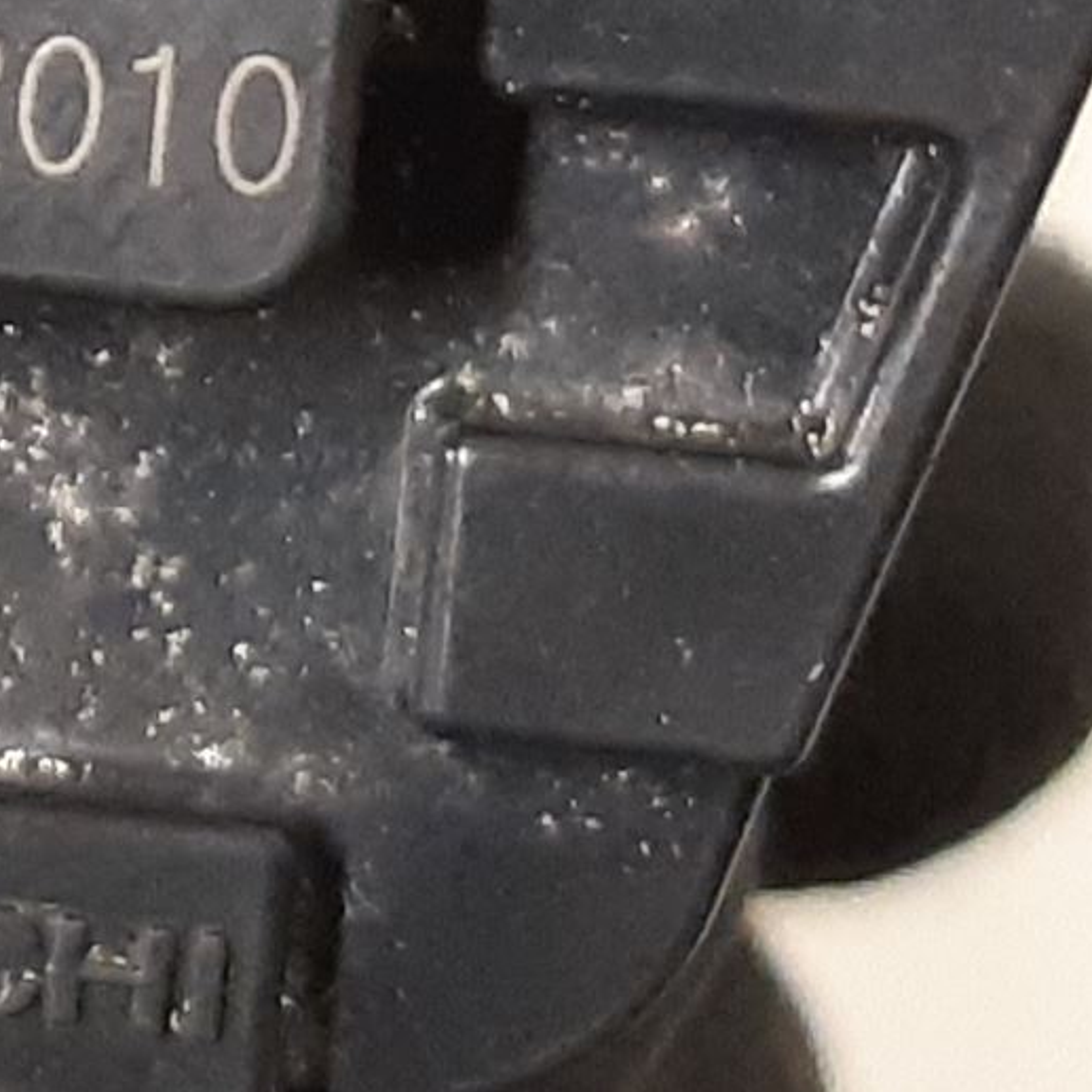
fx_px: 3248
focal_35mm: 91
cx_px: -587
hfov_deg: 17.1
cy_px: -101
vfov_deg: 18.4
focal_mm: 3.93
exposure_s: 1/25
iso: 320
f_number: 1.7
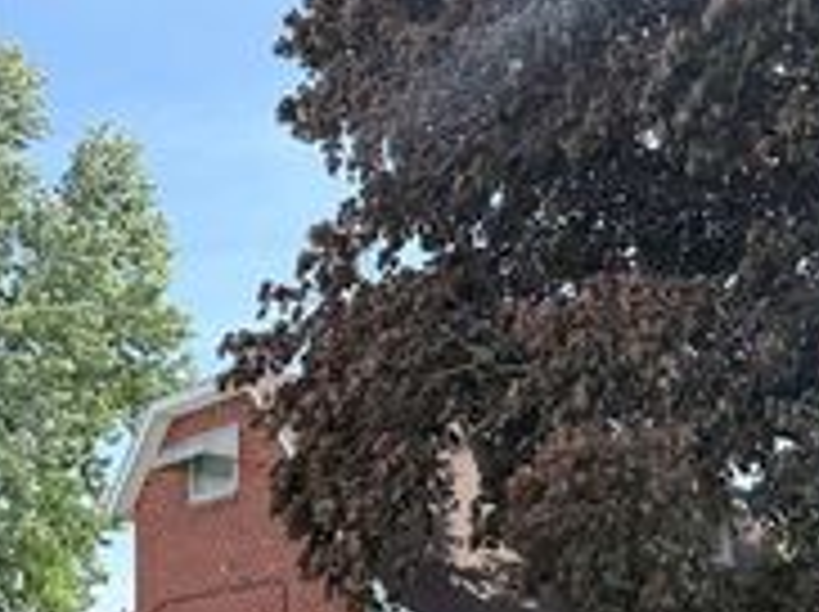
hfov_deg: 29.4
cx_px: 428
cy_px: 695
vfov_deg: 21.0
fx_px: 1559
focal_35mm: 66
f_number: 1.78
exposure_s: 1/1250
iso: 100
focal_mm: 6.76
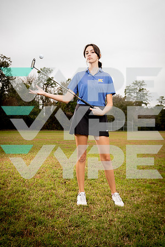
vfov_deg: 54.4
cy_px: 124
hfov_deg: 37.9
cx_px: 82
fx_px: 241
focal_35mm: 35
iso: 200
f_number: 4.5
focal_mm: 35
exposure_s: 1/250
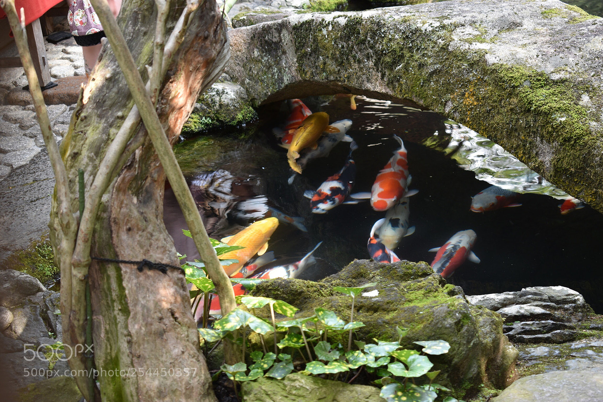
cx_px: 302
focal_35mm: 78
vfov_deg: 17.5
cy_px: 201
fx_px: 1306
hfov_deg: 26.0
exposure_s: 1/20
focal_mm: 52
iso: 100
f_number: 5.6
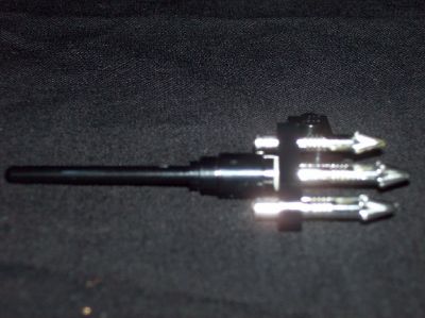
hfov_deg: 27.8
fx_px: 858
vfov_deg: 21.0
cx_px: 212
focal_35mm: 70
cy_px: 159
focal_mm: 11.6
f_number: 3.8
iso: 80
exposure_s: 1/95.5
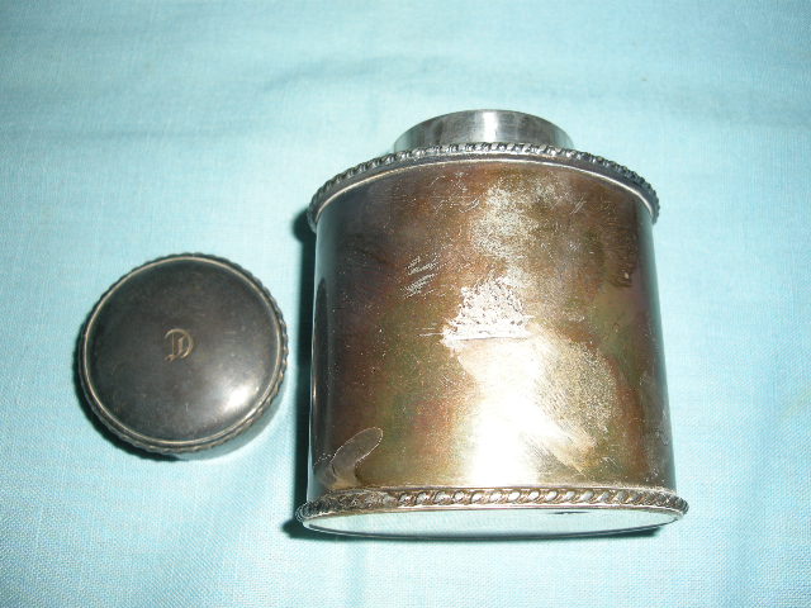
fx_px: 867
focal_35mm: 37
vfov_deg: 38.7
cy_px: 304
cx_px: 406
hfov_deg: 50.1
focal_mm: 7.9
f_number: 8
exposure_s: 1/60
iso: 64
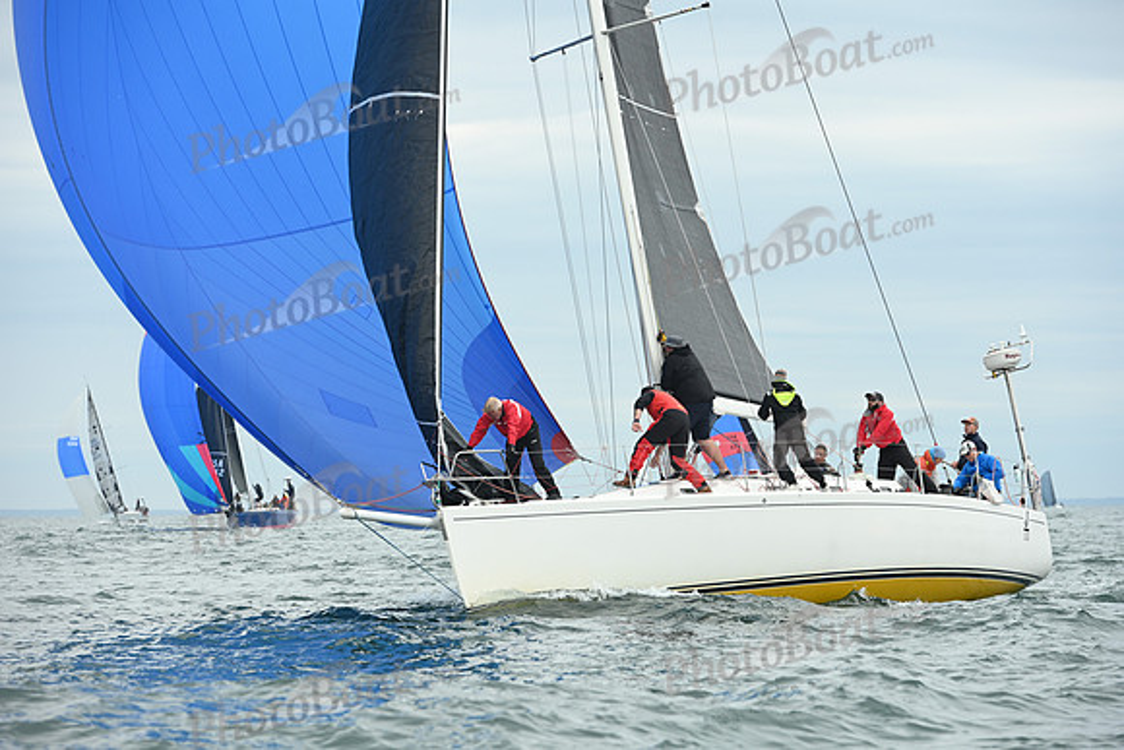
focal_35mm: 175
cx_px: 562
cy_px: 375
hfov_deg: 11.7
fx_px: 5465
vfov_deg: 7.9
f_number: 7.1
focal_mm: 175
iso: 400
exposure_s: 1/800
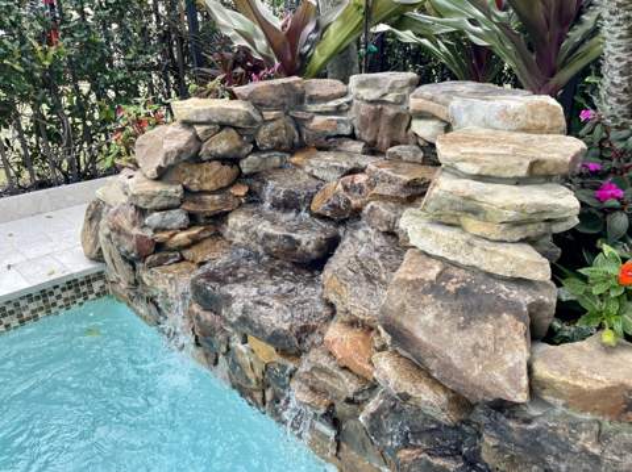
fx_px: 474
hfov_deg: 67.4
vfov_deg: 53.0
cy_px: 236
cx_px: 316
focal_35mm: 26
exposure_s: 1/449
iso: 32
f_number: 1.6
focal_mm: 4.2
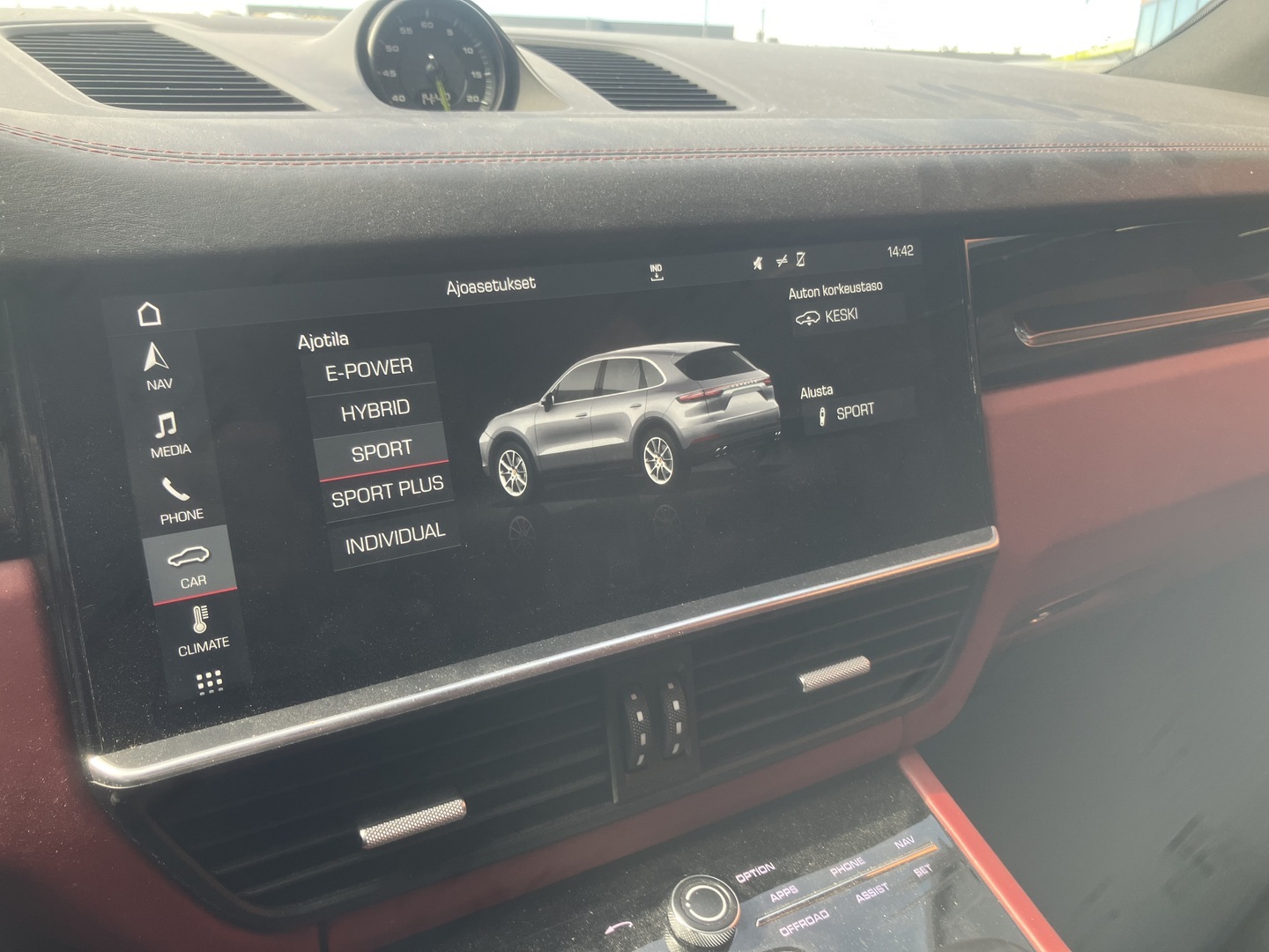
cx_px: 634
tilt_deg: -20.0
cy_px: 476
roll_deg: -2.6
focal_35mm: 28
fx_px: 1026
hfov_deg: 63.4
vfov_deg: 49.7
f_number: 1.8
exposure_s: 1/86
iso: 25
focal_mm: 3.99
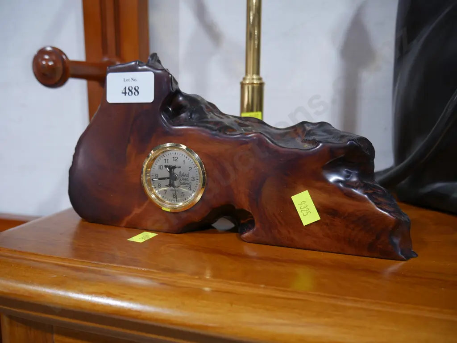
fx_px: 370
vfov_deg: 49.8
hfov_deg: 63.4
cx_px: 228
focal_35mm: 28
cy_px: 172
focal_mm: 14
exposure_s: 1/60
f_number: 3.5
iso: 500
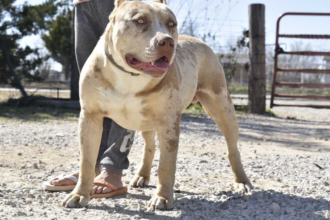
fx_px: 779
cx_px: 178
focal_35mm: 85
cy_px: 102
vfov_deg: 16.1
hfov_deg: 23.9
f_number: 8
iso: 100
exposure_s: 1/200
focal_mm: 46
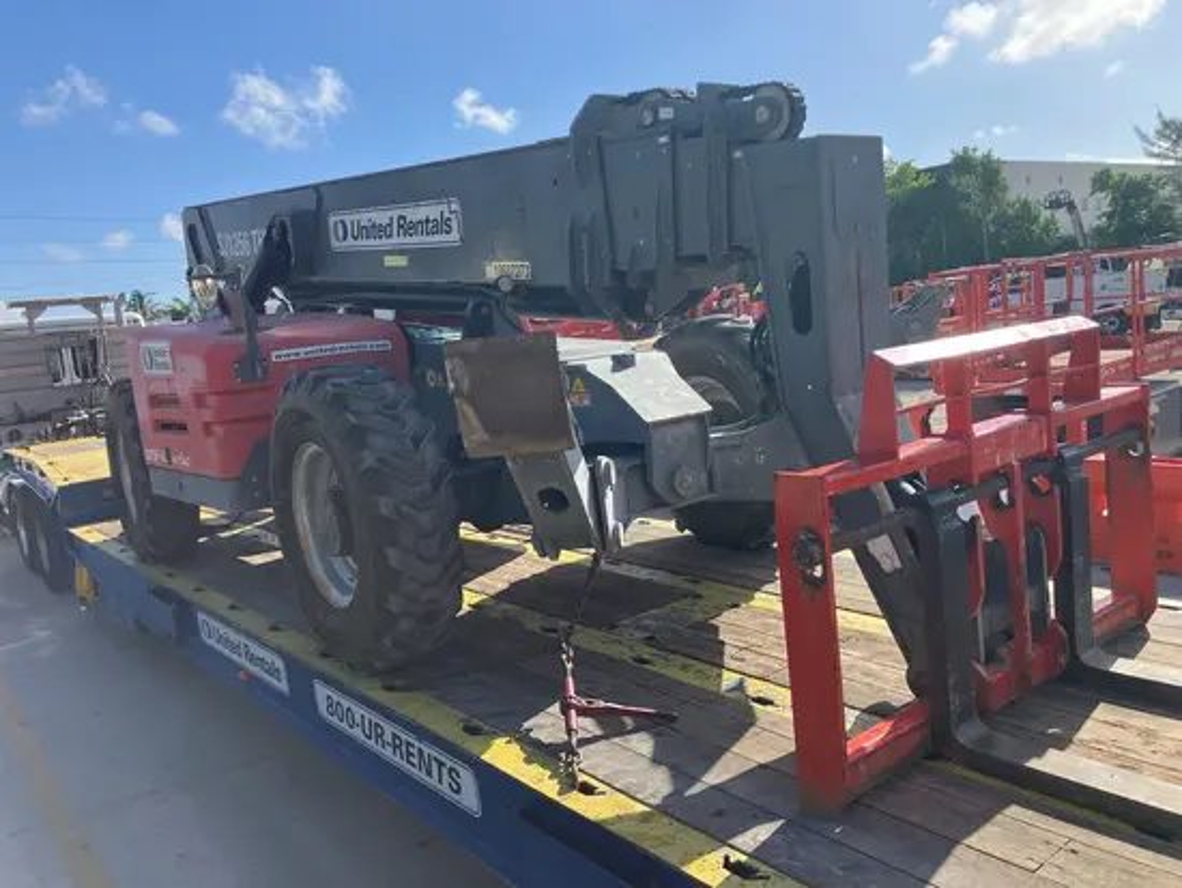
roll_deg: +4.5
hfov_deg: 63.4
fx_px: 957
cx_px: 591
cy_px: 444
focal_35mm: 28
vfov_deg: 49.8
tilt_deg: -4.9
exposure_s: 1/1279
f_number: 1.8
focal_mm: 3.99
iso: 32
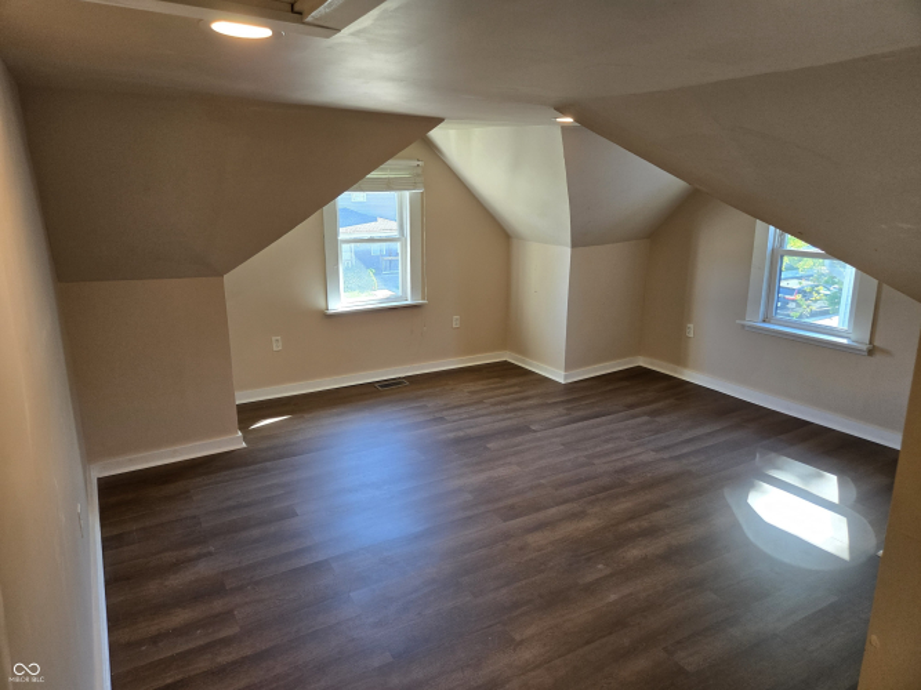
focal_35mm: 23
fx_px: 612
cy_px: 345
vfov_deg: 58.9
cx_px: 460
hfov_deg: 73.9
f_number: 1.8
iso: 125
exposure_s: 1/180
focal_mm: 5.4
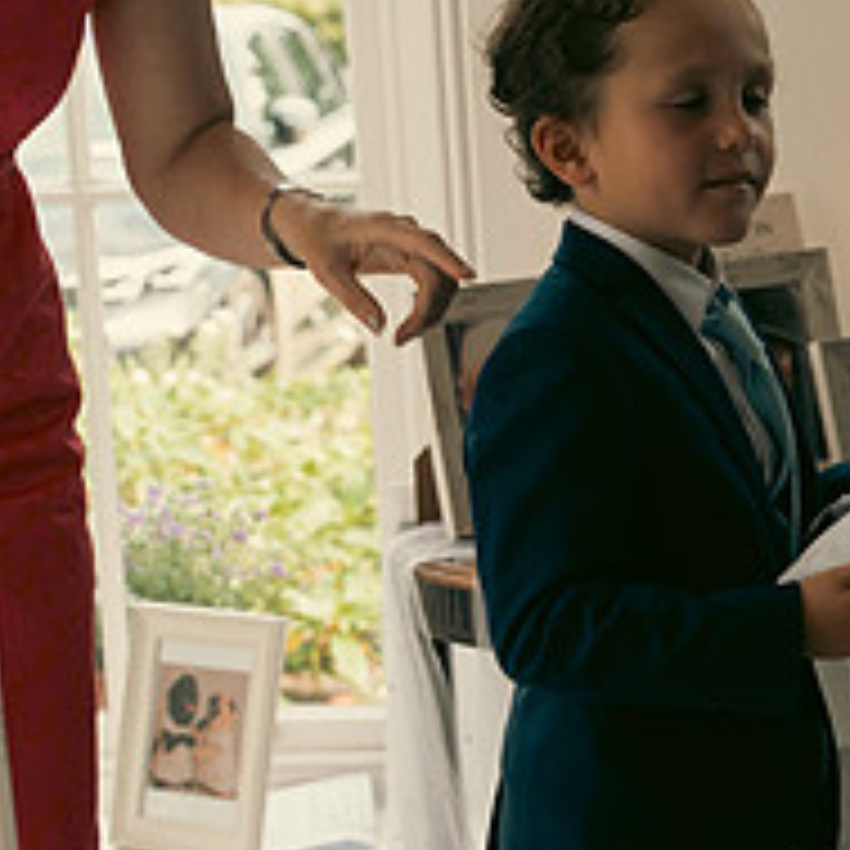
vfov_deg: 10.7
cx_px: 648
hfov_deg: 10.6
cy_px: 524
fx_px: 4556
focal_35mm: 164
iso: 125
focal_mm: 42
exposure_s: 1/160
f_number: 3.5
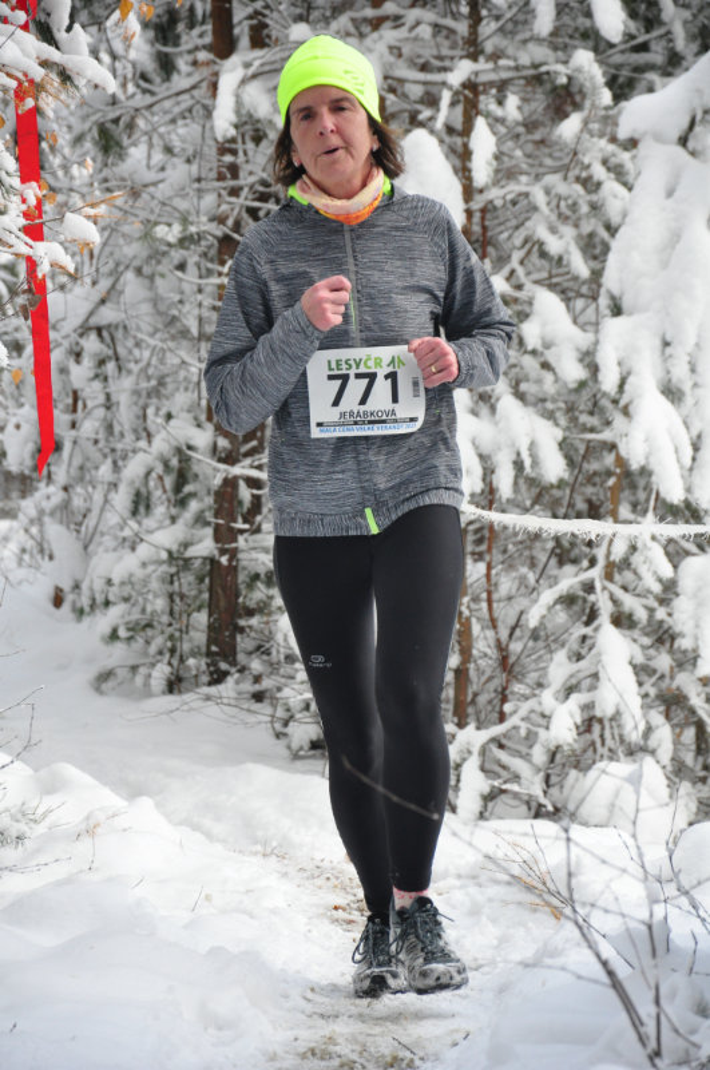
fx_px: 4673
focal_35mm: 158
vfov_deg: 13.1
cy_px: 535
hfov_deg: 8.7
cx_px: 355
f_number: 5.6
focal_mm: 105
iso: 1000
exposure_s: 1/640
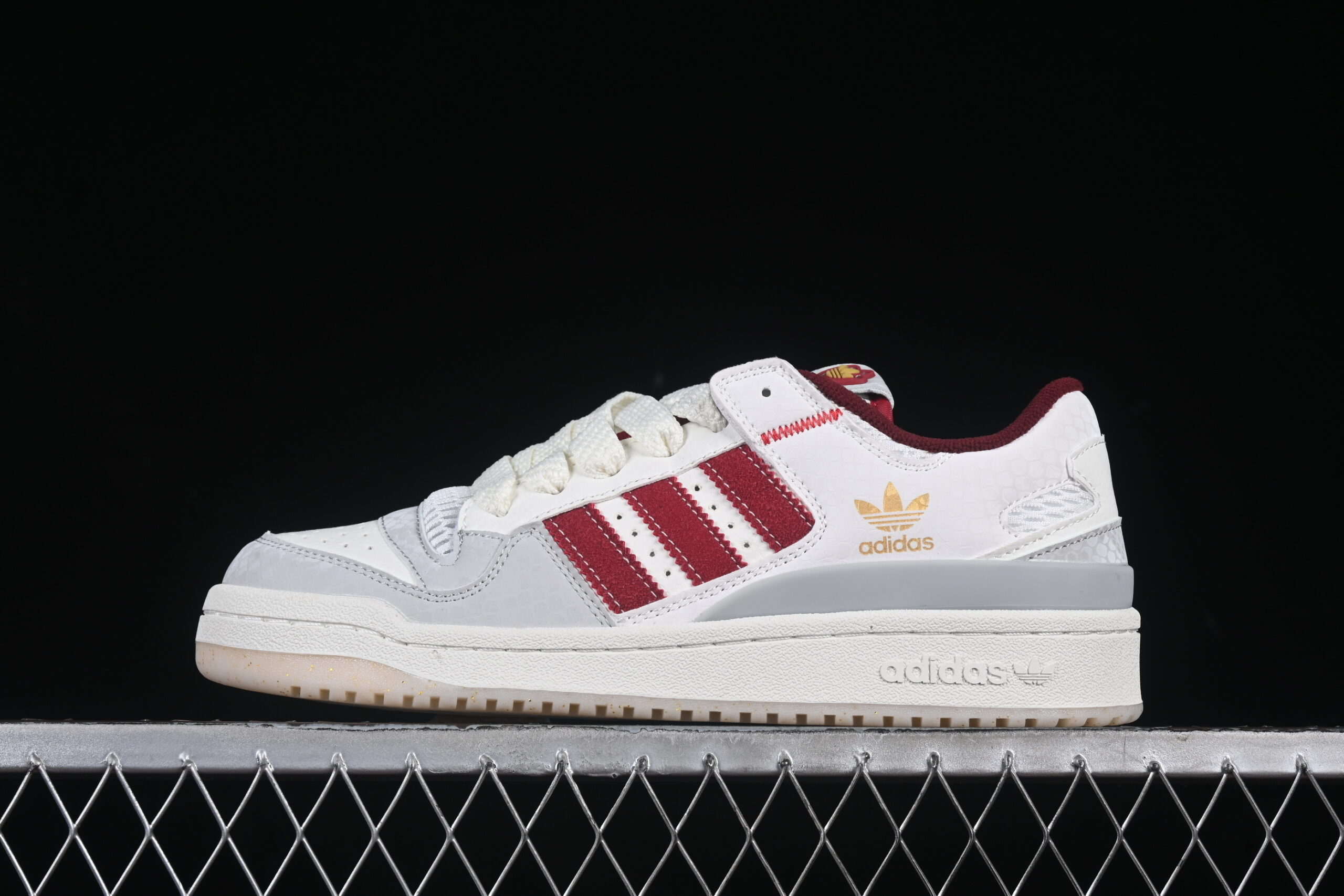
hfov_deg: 27.0
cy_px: 448
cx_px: 672
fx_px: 2800
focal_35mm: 75
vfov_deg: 18.2
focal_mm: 50
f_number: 8
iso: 160
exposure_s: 1/80
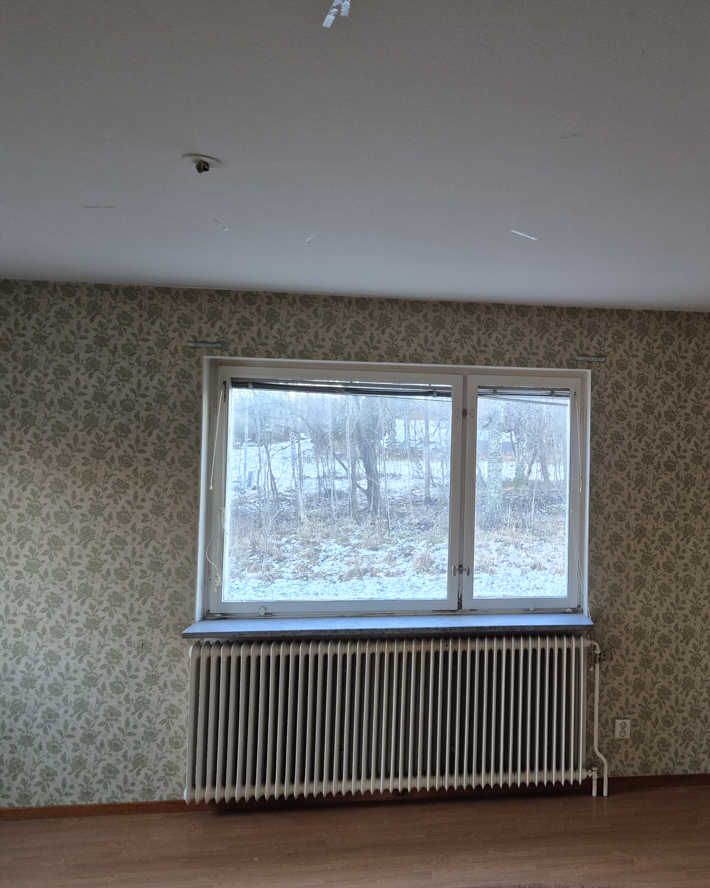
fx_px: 788
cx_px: 580
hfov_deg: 45.7
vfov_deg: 58.8
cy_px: 443
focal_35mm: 30
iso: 500
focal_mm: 5.4
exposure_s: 1/100
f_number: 1.8
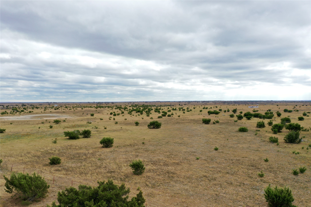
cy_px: 104
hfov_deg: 65.5
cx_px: 156
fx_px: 242
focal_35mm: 28
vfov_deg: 46.4
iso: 100
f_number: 5
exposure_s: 1/240
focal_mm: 10.26
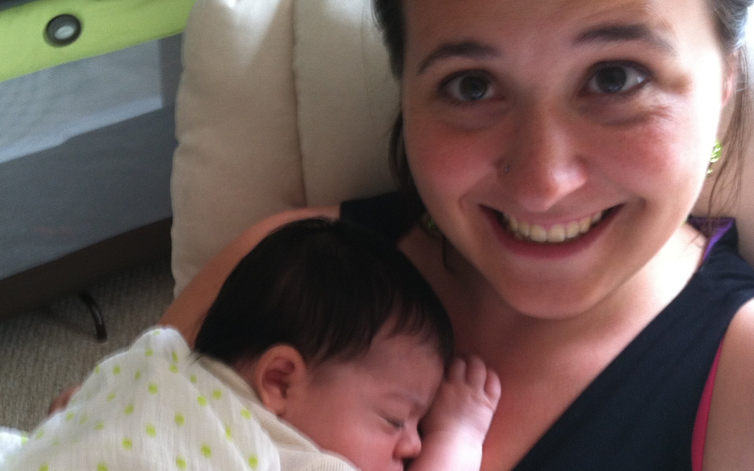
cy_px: 330
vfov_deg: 25.6
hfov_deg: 39.8
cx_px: 253
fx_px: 1027
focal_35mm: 50
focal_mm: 3.85
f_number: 2.8
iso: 100
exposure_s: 1/15
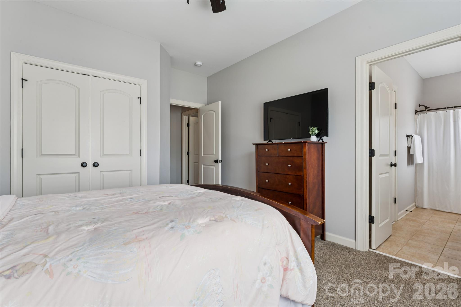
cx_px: 230
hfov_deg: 94.6
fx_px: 213
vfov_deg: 71.7
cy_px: 154
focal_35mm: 17
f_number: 13
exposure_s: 1/4
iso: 100
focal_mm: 16.6
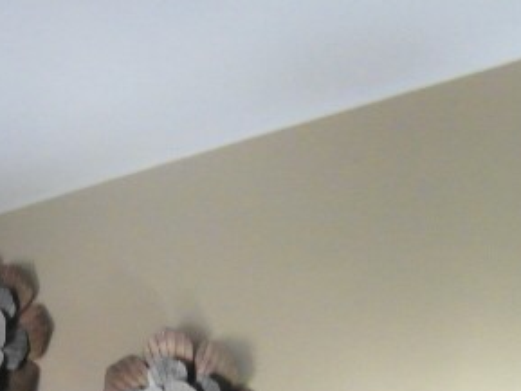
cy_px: 649
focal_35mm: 85
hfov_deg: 22.1
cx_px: -7
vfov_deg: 15.5
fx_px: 1280
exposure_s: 1/30
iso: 480
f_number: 3.2
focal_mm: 4
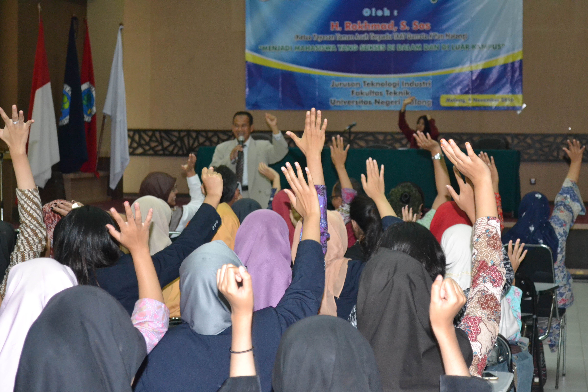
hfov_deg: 24.6
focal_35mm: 82
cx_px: 294
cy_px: 196
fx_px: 1347
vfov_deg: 16.6
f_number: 5.6
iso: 3200
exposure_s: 1/60
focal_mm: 55
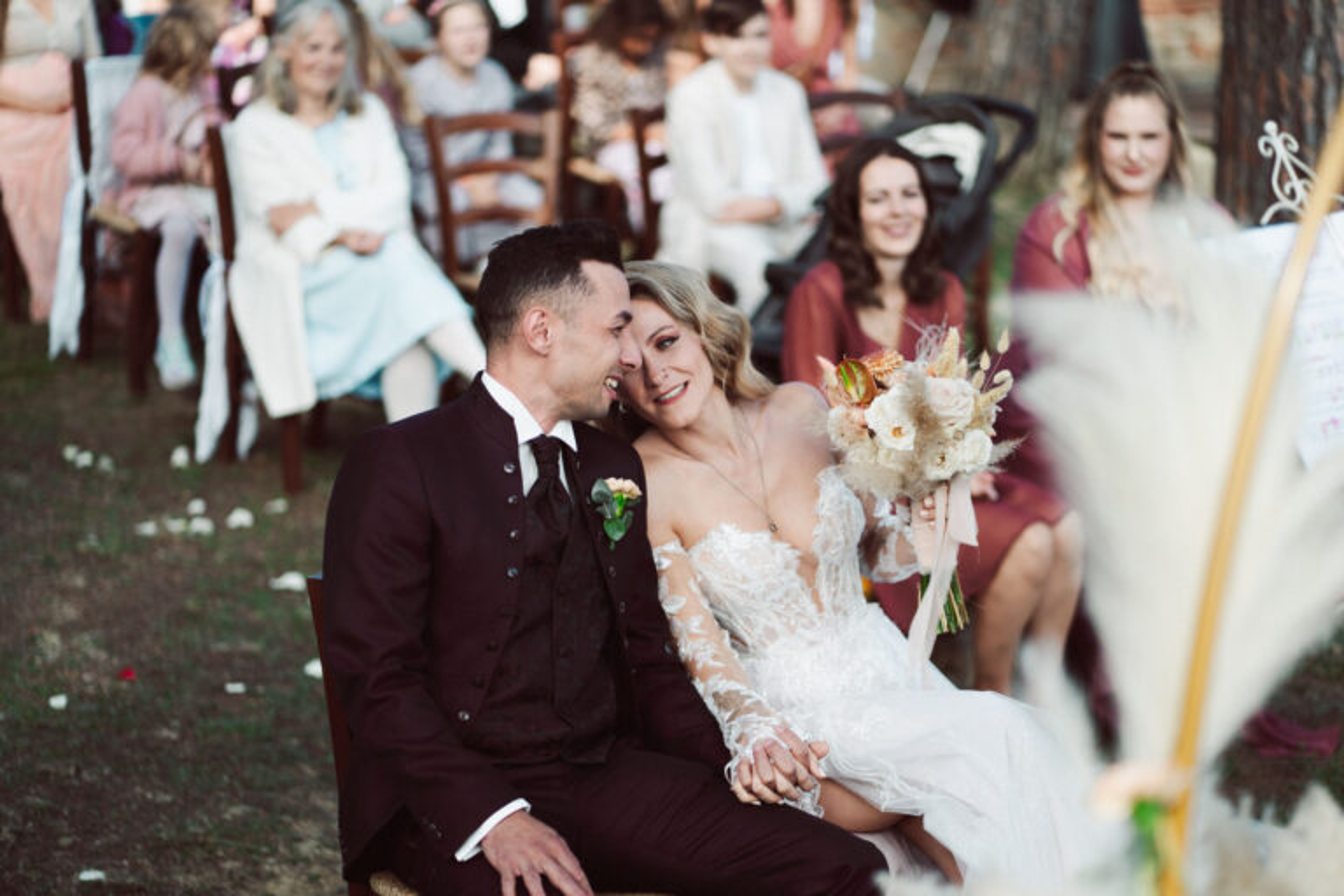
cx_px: 672
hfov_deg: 23.9
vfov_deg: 16.1
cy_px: 448
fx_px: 3173
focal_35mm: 85
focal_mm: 85
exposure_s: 1/1000
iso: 100
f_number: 1.8
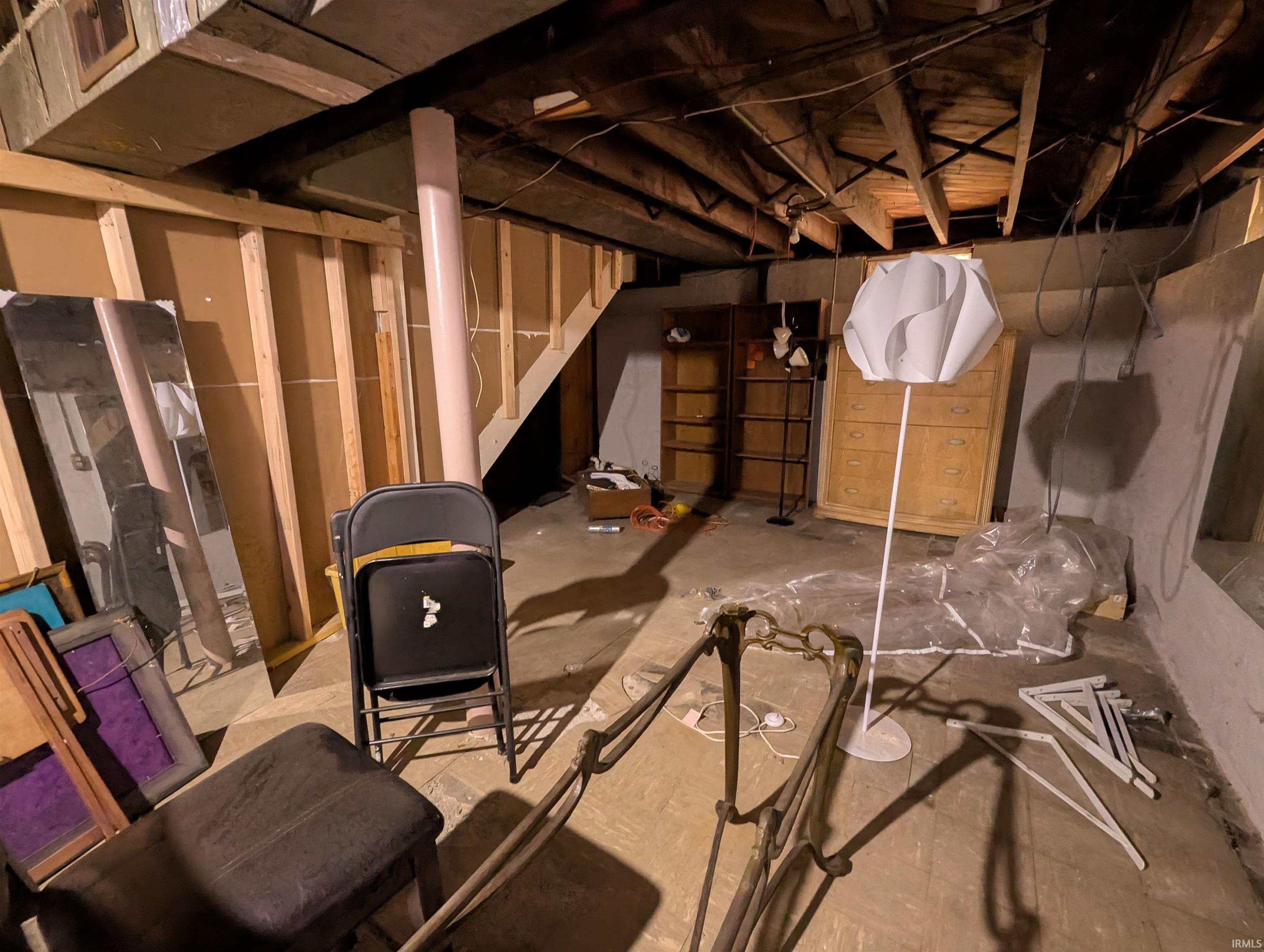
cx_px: 632
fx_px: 475
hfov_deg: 106.1
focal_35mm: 13
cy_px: 476
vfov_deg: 90.1
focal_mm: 1.95
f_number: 2.2
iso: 843
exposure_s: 1/14.2
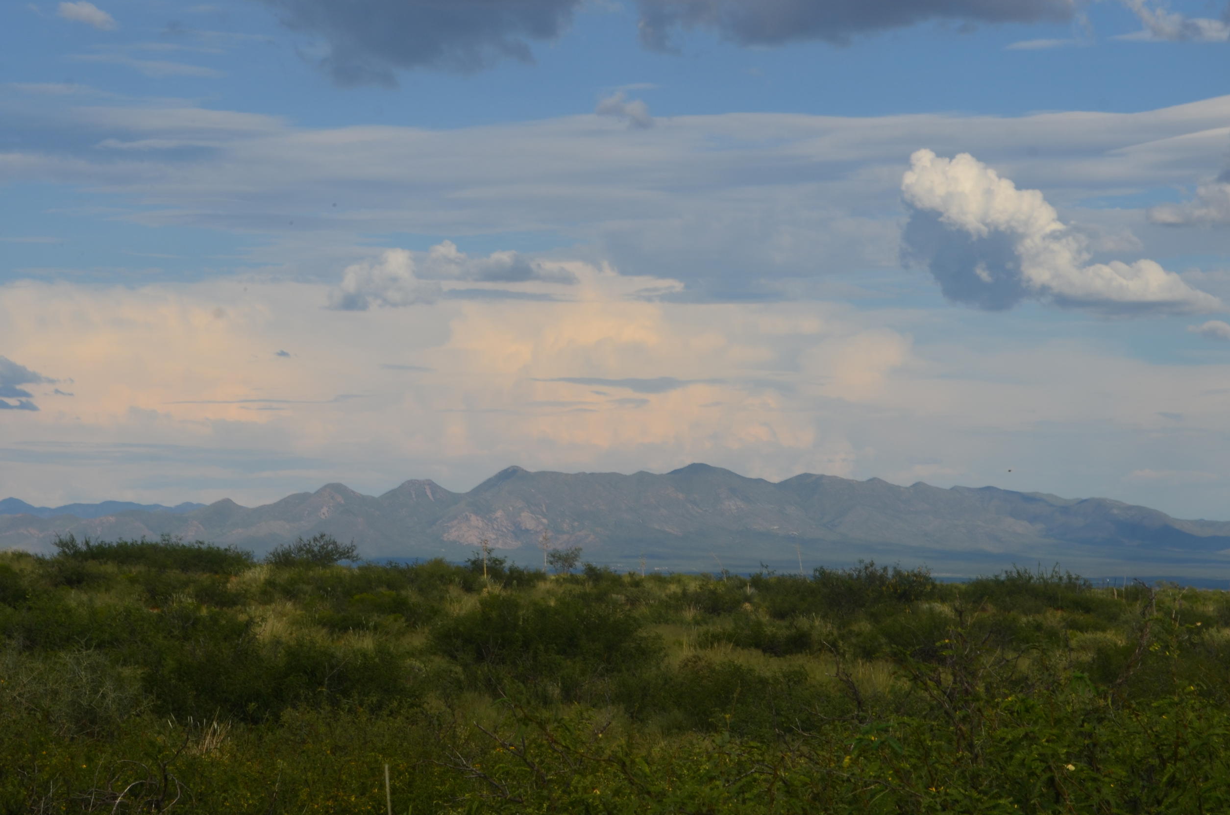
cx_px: 680
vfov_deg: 13.8
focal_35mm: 99
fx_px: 3362
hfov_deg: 20.7
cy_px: 387
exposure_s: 1/200
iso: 100
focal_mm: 55
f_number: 11
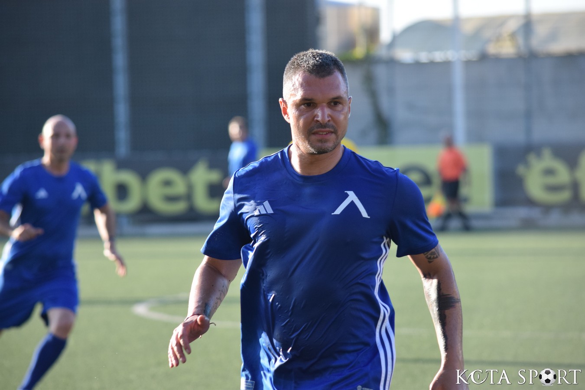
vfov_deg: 5.4
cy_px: 195
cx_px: 292
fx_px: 4143
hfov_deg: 8.1
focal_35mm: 255
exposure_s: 1/1000
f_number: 5.6
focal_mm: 170
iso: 800
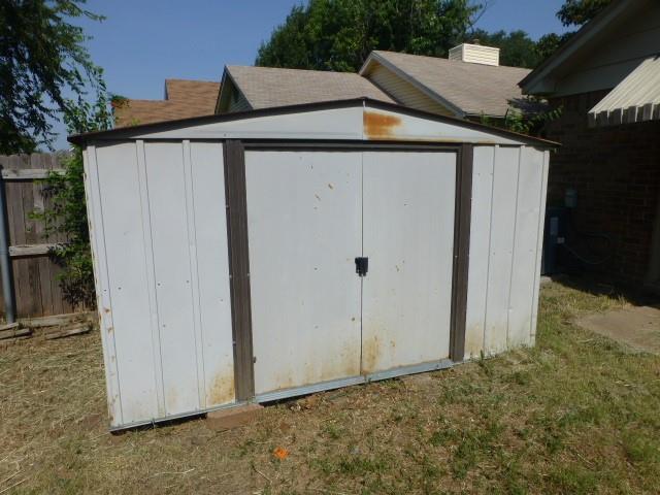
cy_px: 248
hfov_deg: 71.6
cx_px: 330
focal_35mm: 24
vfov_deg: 56.8
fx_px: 458
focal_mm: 4.3
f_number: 4
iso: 100
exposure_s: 1/2000
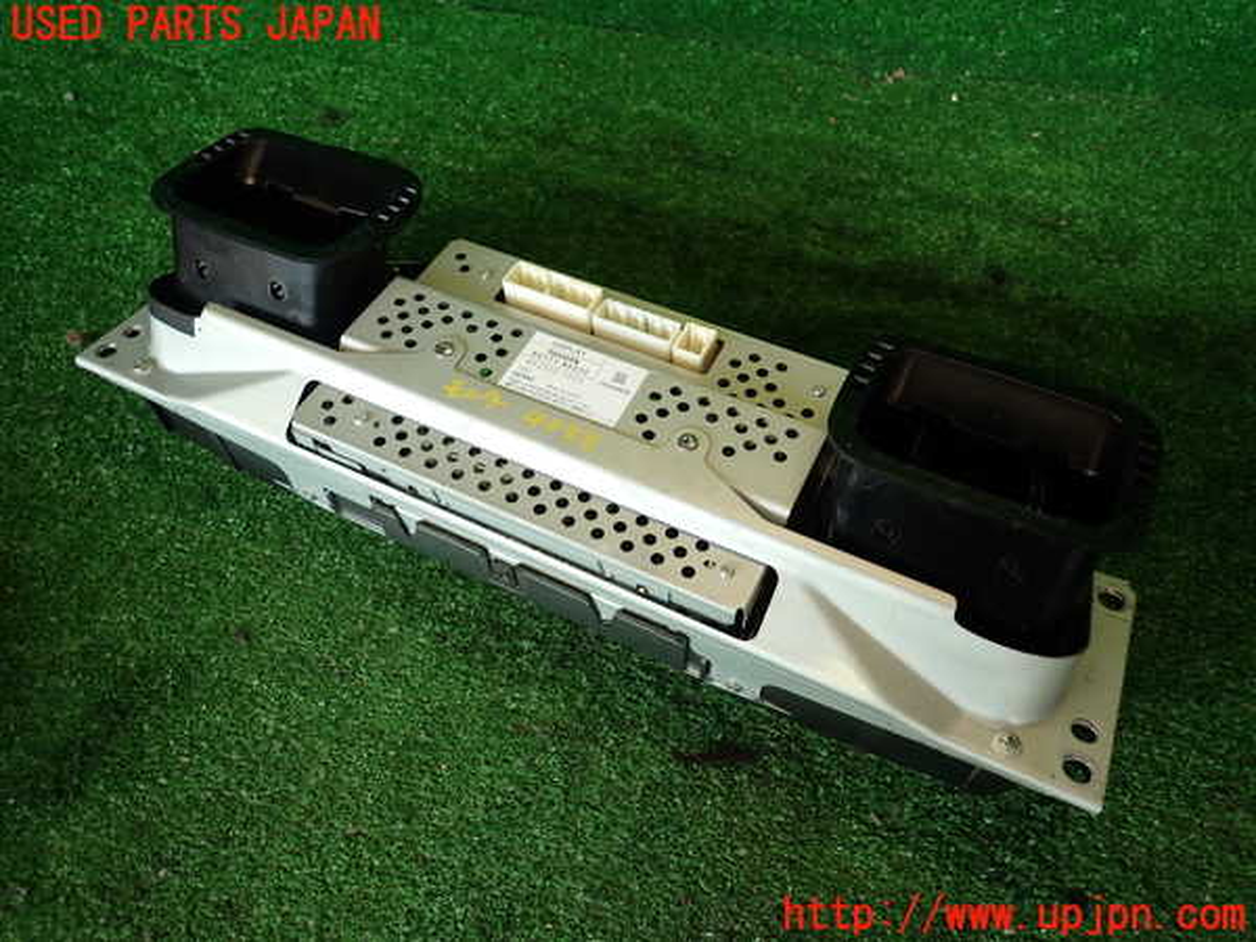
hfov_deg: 69.4
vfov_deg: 54.9
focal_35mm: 25
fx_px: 907
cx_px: 628
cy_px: 471
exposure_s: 1/100
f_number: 2
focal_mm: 4.5
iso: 100
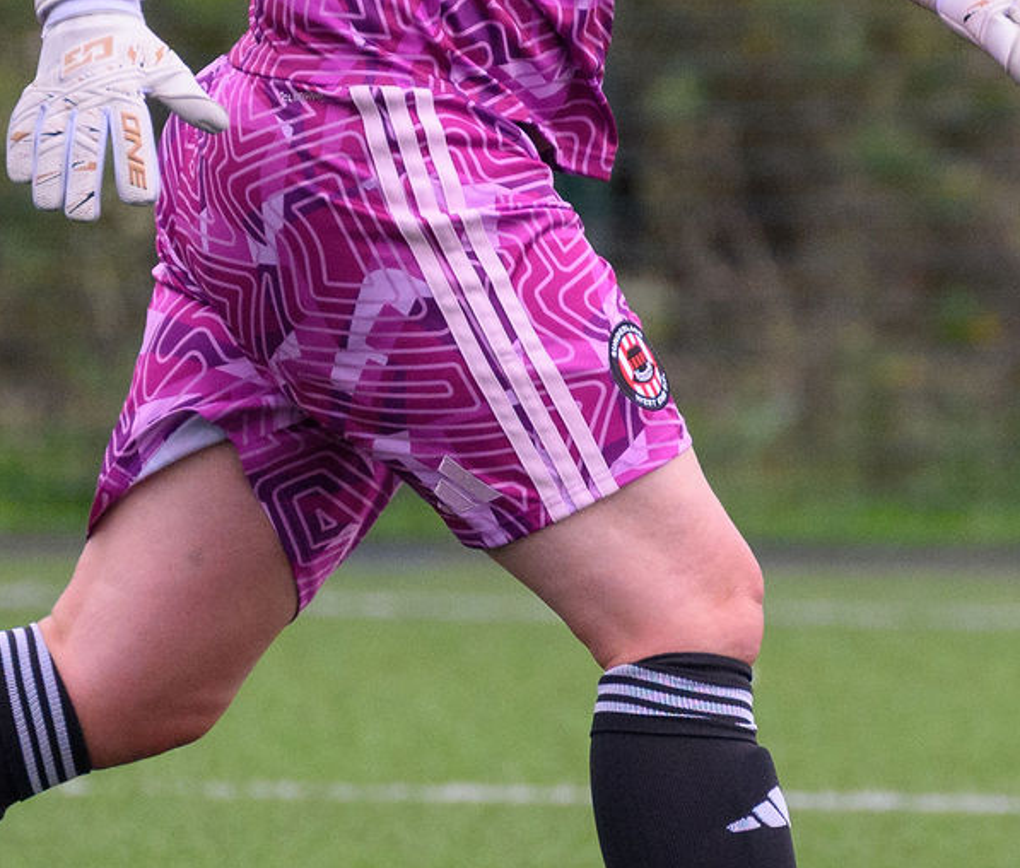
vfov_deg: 0.9
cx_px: 784
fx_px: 54476
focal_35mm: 1760
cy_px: 748
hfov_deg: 1.1
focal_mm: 350
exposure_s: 1/1250
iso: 1400
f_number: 5.3
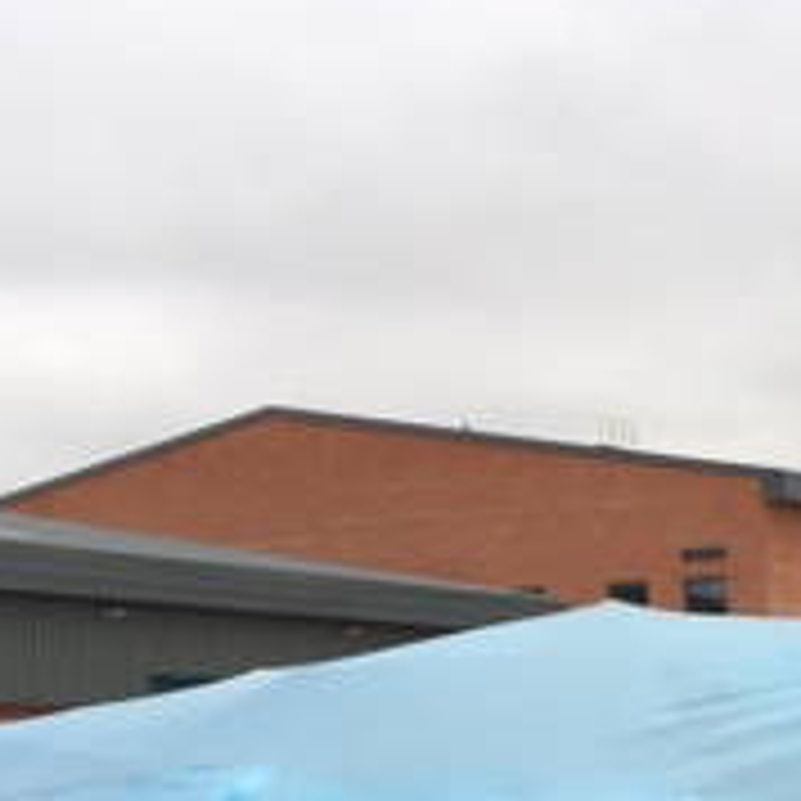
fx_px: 2409
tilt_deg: -4.8
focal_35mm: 92
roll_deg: +1.4
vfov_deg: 17.8
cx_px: 918
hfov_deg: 18.1
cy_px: 1017
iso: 25
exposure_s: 1/201
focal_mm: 4.15
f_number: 2.2
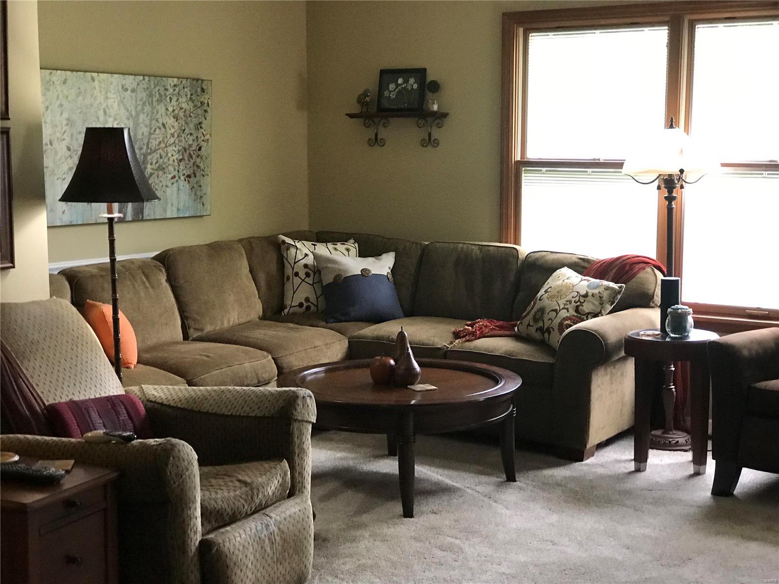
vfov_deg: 25.7
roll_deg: +0.1
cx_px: 390
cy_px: 292
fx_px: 1283
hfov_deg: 33.8
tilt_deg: -8.3
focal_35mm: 57
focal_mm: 6.6
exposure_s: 1/60
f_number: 2.8
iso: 250
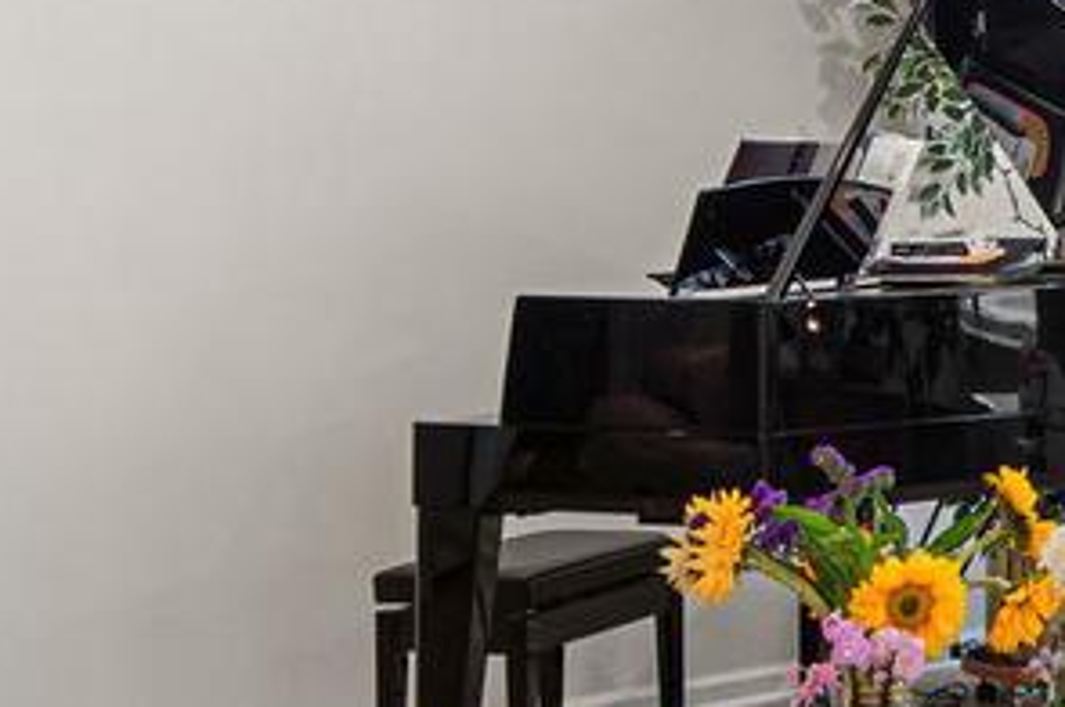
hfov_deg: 21.2
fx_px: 2453
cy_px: 289
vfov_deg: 16.4
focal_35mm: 83
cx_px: 1538
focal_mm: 17
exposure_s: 1/4
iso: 200
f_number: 9
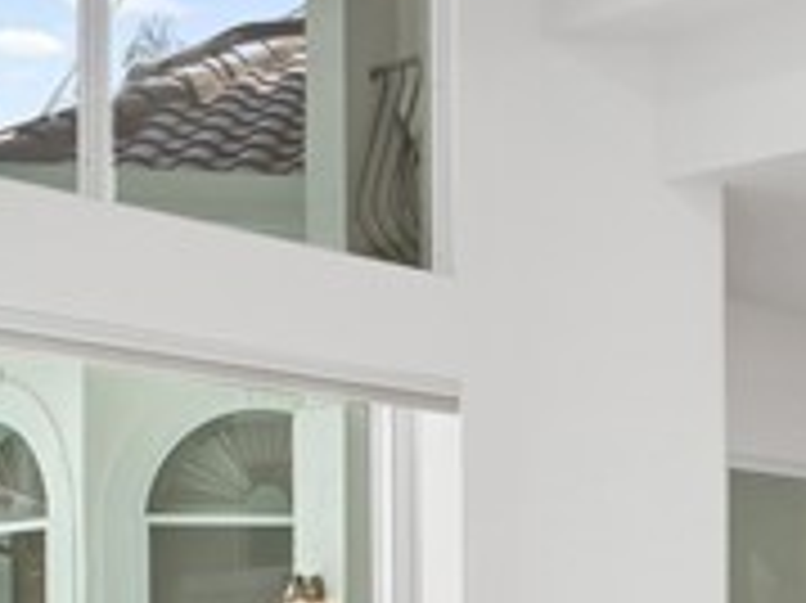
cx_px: 829
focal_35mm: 80
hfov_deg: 23.3
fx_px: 1861
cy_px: 720
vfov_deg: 17.6
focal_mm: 7
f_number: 7.1
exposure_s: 1/13
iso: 200
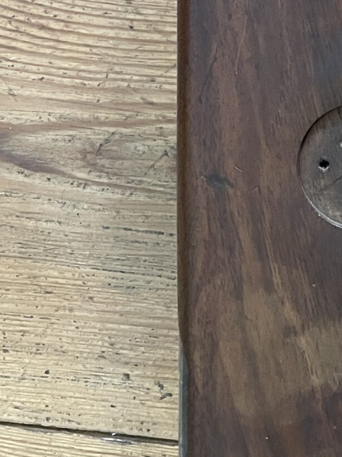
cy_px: -61
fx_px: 1068
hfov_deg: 17.4
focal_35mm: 81
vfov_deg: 22.6
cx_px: 410
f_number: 1.6
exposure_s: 1/50
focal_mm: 4.2
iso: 500
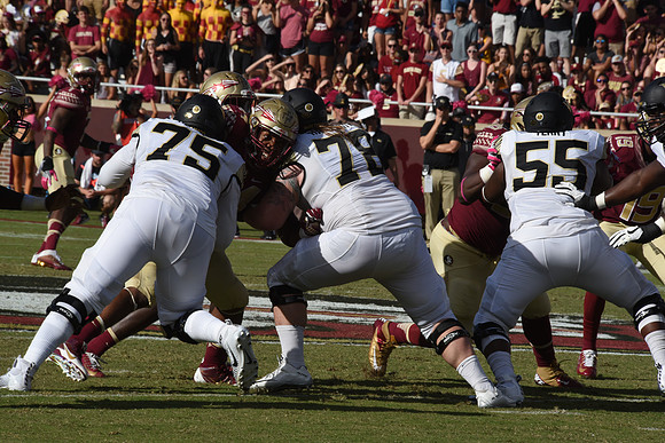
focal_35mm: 330
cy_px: 222
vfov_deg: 4.2
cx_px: 332
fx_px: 6097
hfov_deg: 6.2
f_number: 25
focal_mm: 330
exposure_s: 1/500
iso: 800
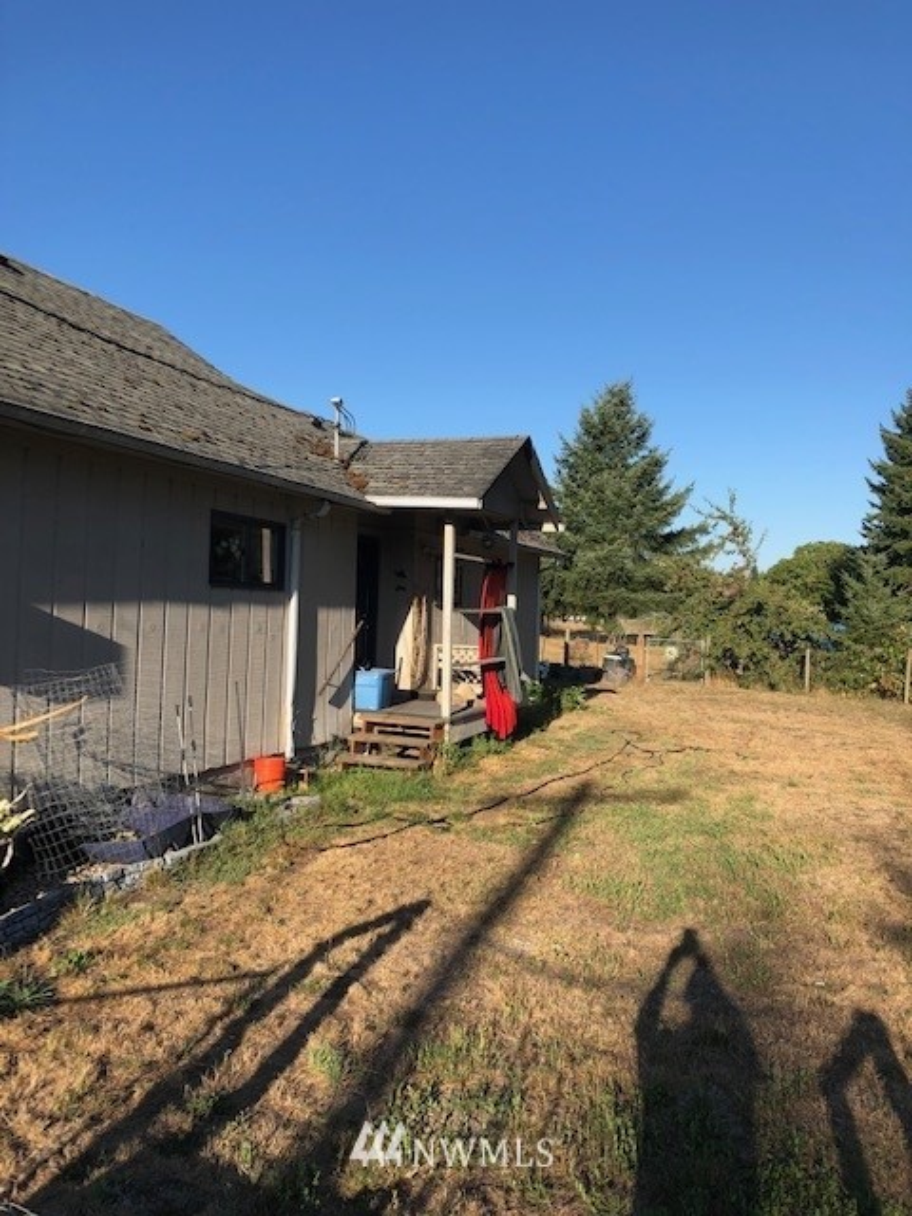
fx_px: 984
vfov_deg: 63.4
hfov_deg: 49.7
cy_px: 608
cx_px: 456
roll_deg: -1.3
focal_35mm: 28
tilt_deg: -0.3
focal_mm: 4
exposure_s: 1/1230
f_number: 1.8
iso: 20
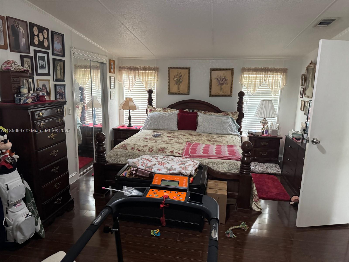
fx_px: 242
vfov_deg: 56.8
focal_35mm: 24
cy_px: 131
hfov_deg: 71.6
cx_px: 174
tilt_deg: -11.9
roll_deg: -1.6
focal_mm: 6.76
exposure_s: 1/60
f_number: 1.78
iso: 800
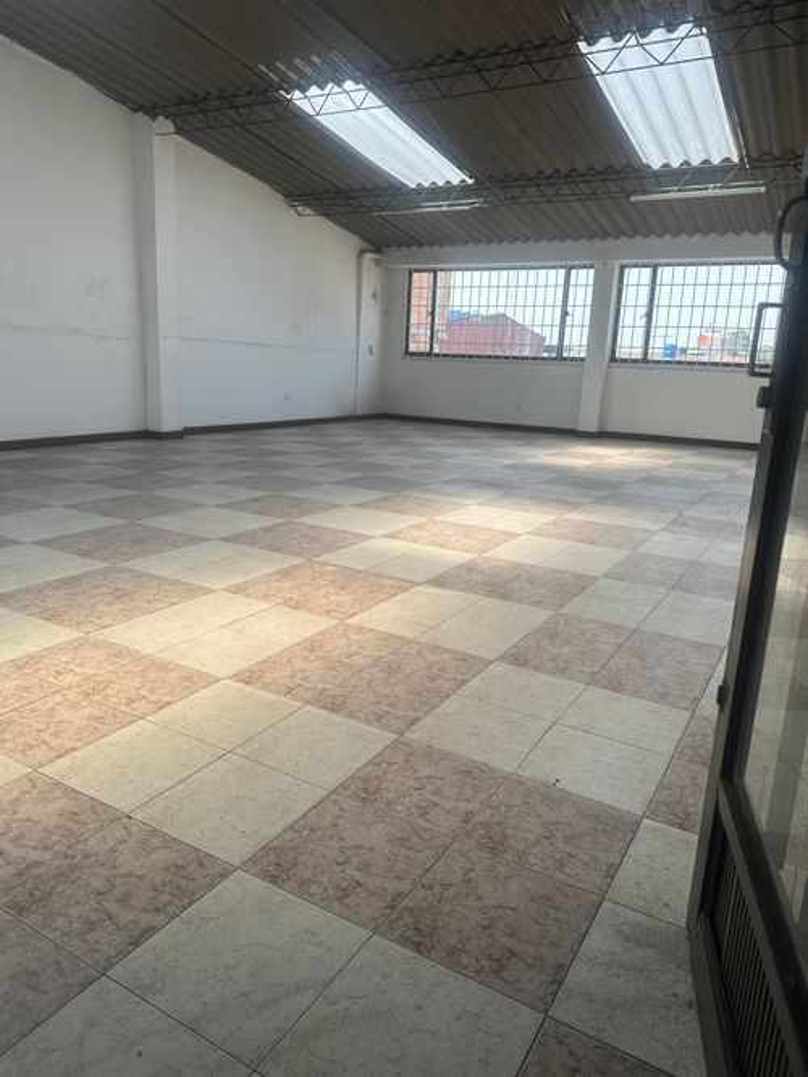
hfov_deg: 56.8
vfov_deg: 71.6
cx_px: 404
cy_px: 538
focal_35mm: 24
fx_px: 747
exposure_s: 1/785
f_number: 1.78
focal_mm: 6.86
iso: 80
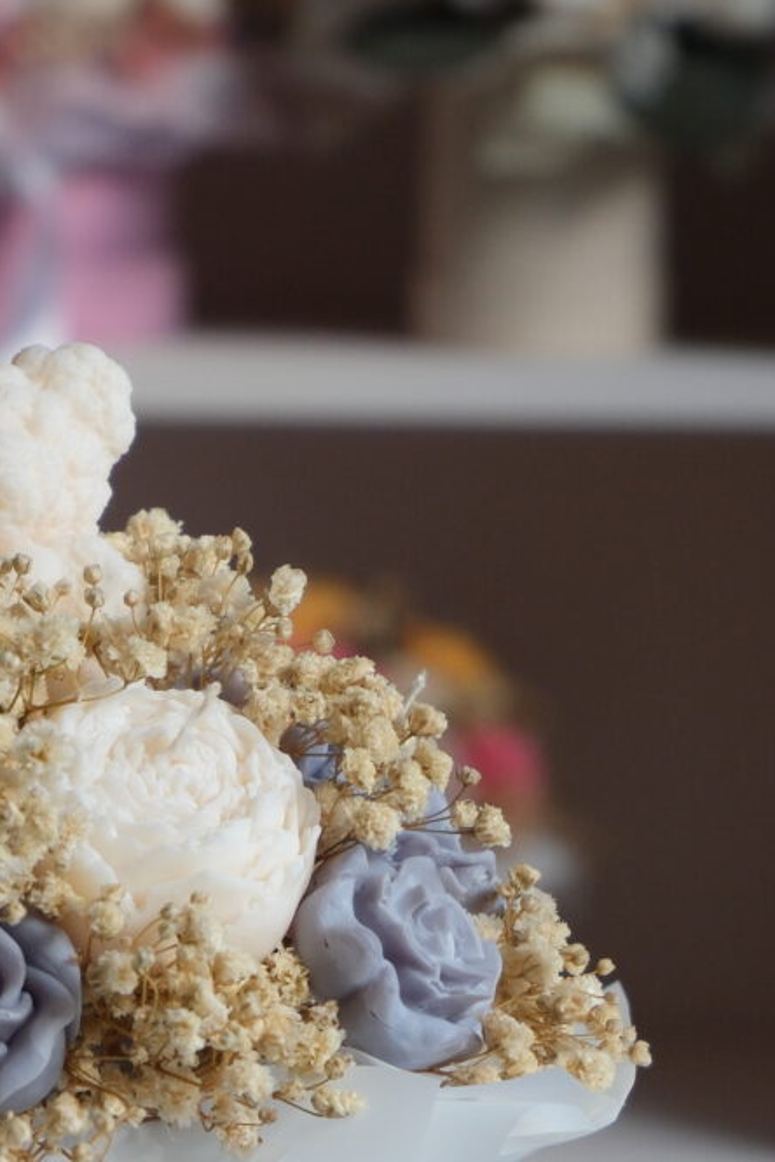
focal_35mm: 151
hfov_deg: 9.0
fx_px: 4876
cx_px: -28
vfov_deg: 13.4
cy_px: 1103
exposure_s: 1/220
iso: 1000
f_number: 5.6
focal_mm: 44.5
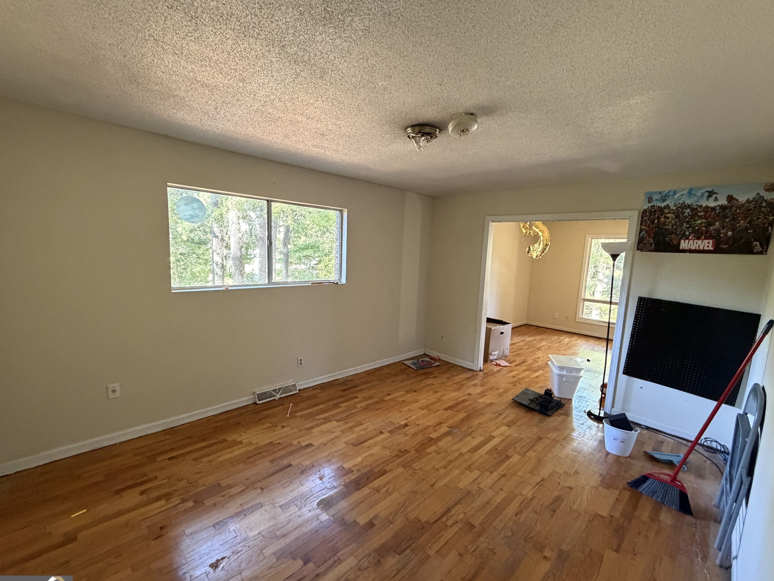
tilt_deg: -7.8
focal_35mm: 15
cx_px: 394
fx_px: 335
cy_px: 295
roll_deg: -2.0
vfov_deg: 81.7
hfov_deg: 98.2
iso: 640
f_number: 2.2
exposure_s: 1/60
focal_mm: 2.22
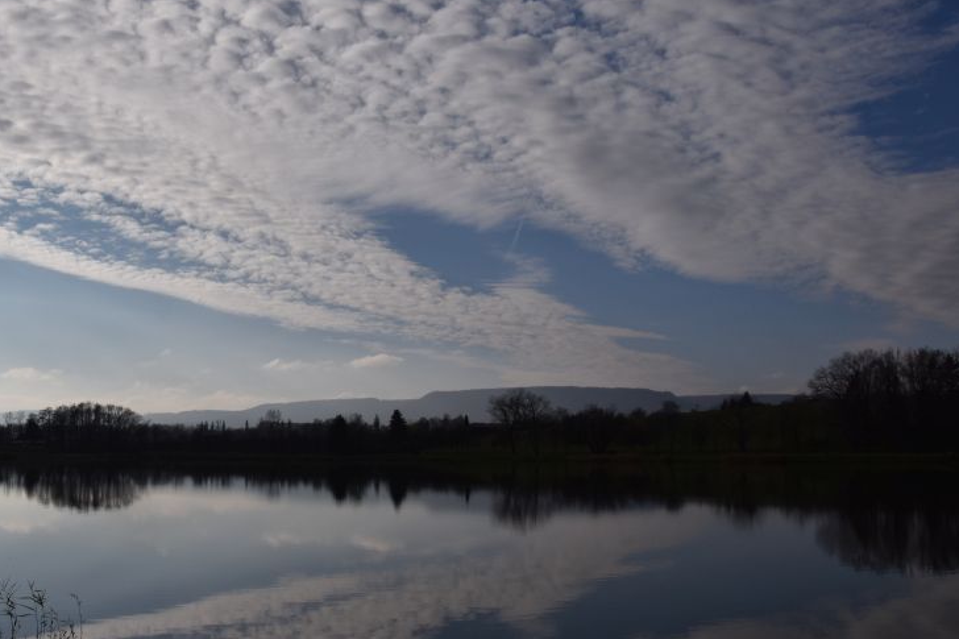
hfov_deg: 50.0
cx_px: 333
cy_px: 312
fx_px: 1012
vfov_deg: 35.0
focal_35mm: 38
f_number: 16
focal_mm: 18
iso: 200
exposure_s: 1/1000
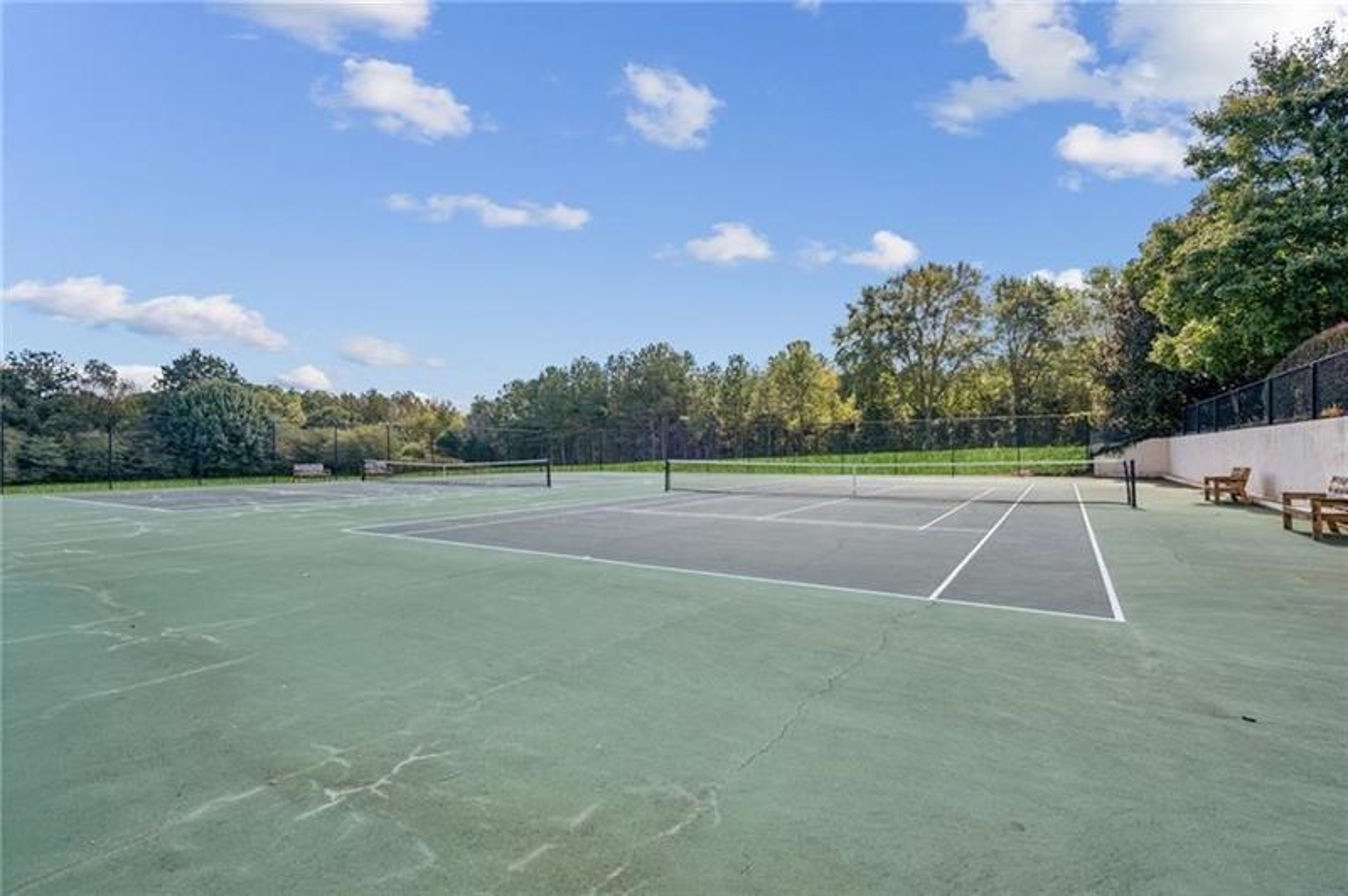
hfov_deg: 96.8
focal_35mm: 16
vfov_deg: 73.6
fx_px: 599
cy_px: 448
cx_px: 674
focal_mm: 16
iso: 100
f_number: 5.6
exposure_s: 1/500
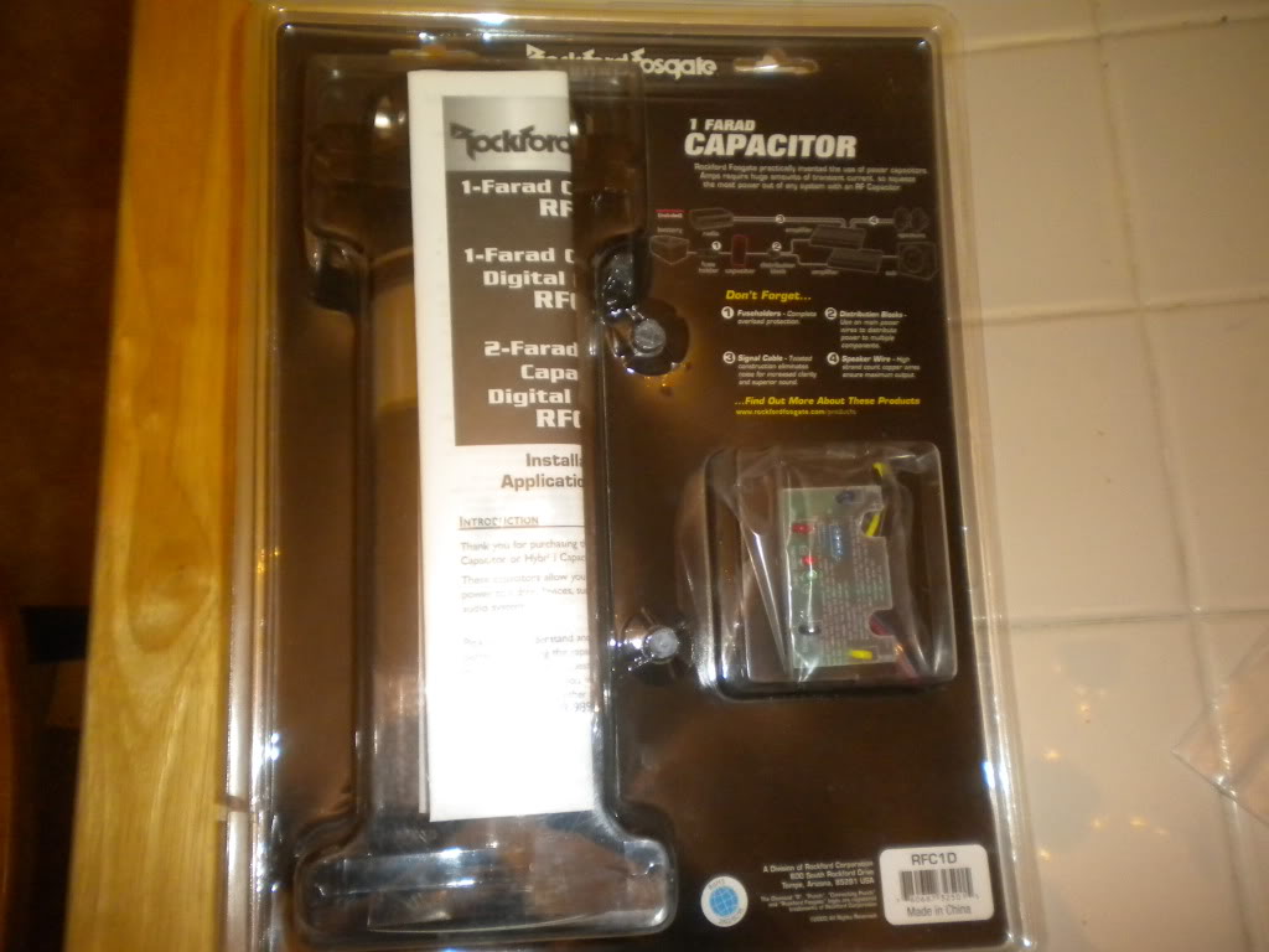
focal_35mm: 35
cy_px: 476
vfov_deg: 40.7
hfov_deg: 52.6
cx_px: 634
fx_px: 1283
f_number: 3.1
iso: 400
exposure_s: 1/30
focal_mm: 6.3
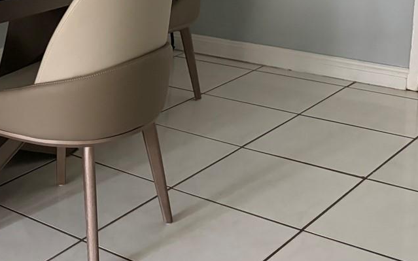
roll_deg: +3.4
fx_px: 786
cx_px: 33
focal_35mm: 69
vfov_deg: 18.6
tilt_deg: -13.4
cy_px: 33
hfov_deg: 28.5
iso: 500
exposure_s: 1/40
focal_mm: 5.96
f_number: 1.6
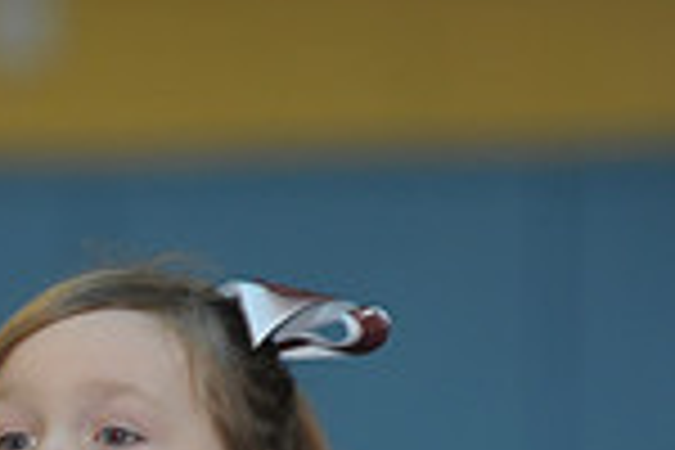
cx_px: -198
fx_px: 14511
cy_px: 778
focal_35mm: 774
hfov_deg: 2.7
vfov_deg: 1.8
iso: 500
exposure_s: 1/125
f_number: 2.8
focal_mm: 200
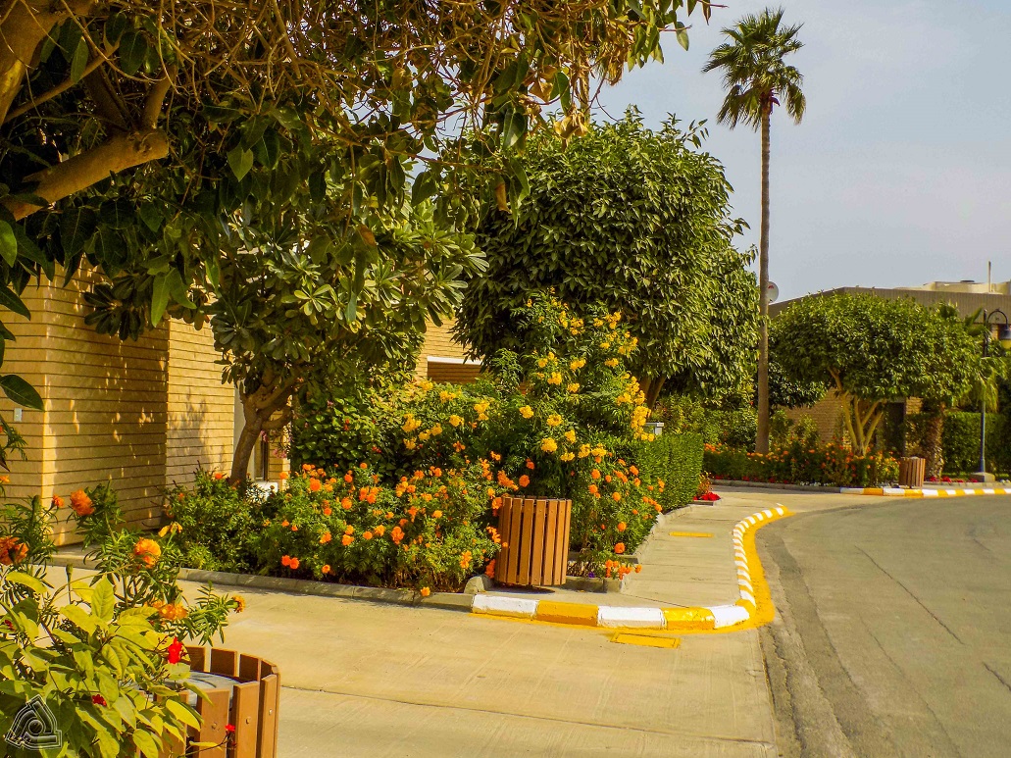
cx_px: 506
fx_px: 1343
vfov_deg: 31.5
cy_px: 379
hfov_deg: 41.2
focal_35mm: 46
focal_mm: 8.1
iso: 80
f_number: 3.7
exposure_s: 1/1000
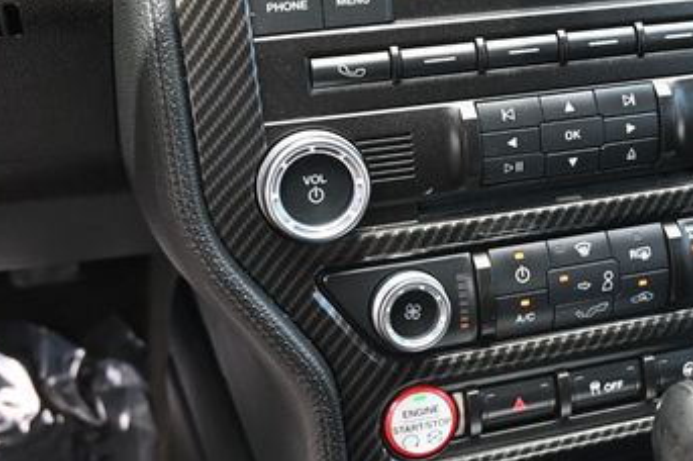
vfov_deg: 23.8
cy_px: 87
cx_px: 491
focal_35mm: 56
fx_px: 1077
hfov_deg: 35.1
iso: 560
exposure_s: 1/125
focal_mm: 20
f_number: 3.8
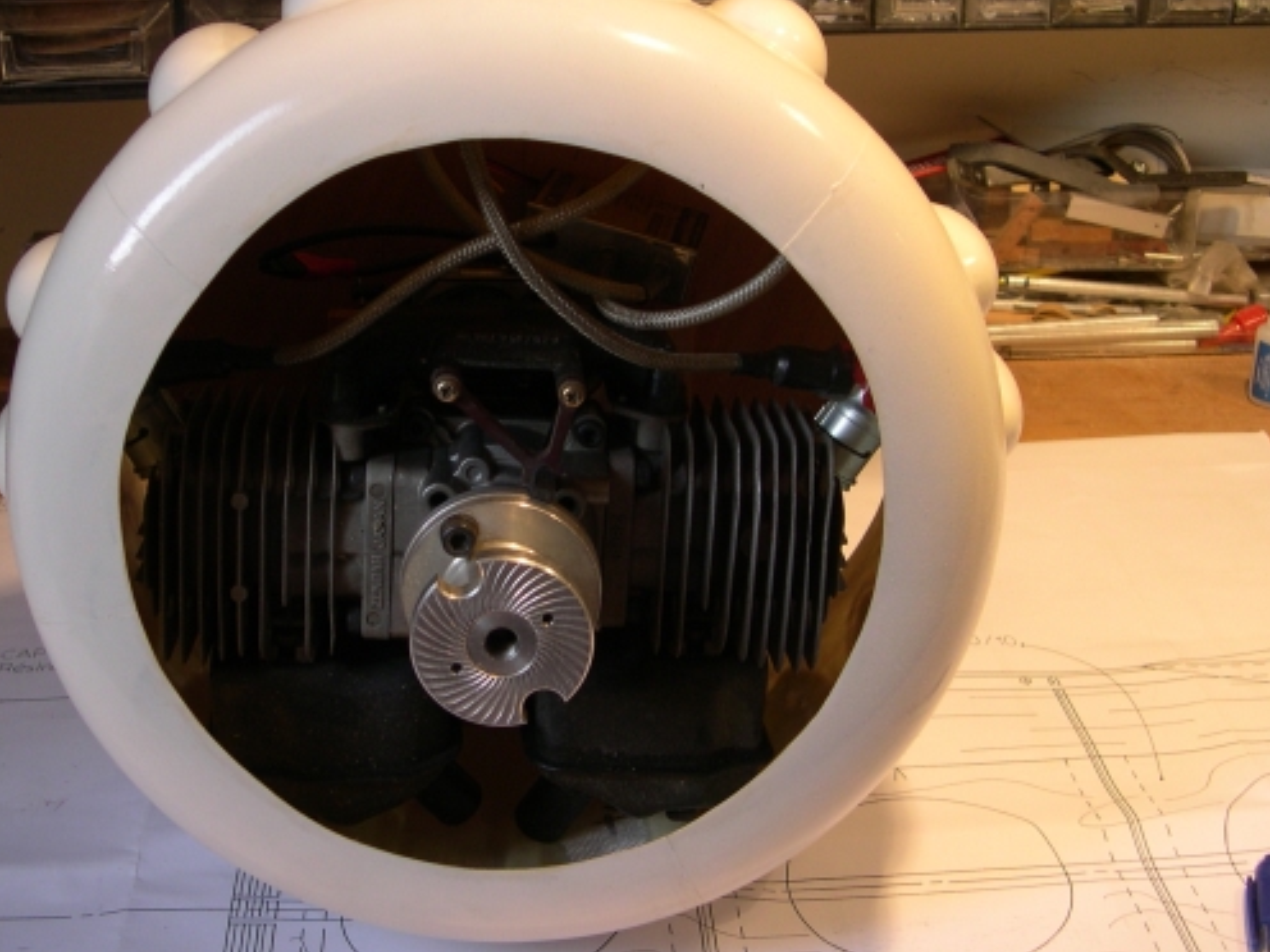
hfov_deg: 38.8
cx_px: 512
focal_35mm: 49
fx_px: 1798
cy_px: 443
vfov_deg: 29.7
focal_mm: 8
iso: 100
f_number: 2.8
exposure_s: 1/40.5
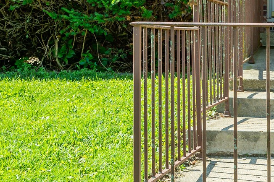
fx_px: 761
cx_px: 305
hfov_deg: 19.5
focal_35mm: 100
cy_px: 6
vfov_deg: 13.5
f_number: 9
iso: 250
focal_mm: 30
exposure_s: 1/250
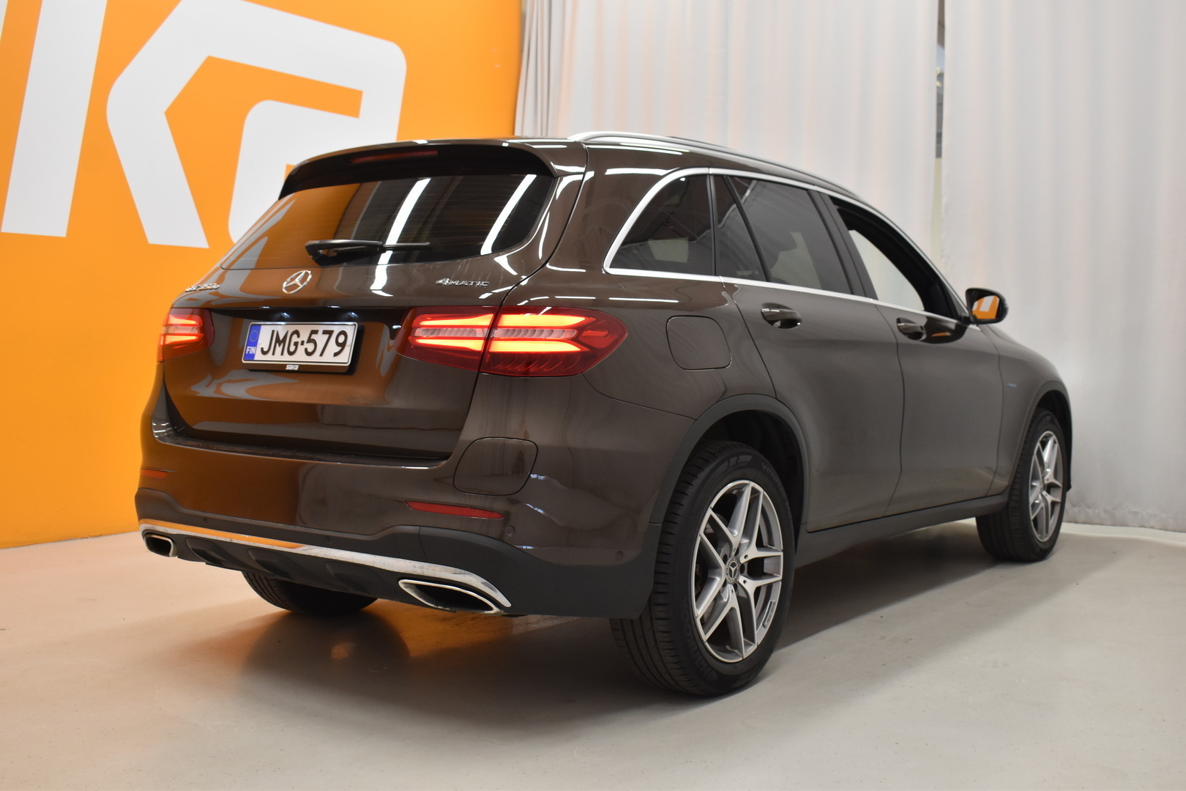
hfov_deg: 51.3
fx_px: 1235
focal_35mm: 38
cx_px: 593
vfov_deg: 35.5
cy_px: 396
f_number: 5.6
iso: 640
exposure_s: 1/8
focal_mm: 25
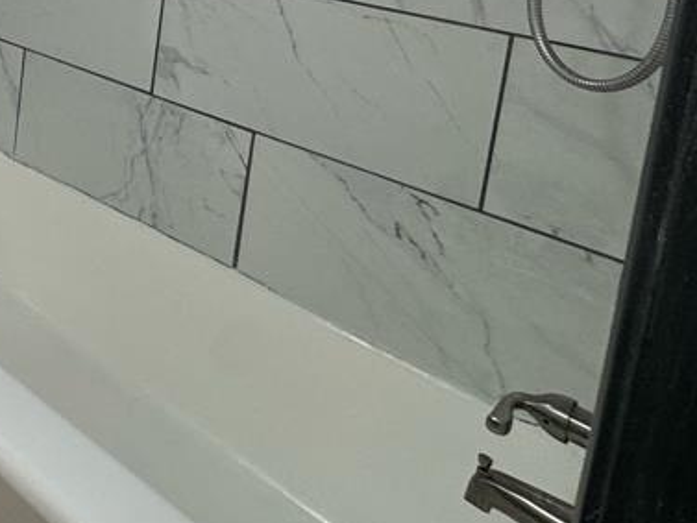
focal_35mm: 38
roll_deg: -3.8
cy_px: -85
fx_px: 765
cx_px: -146
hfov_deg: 37.0
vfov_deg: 32.1
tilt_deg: -7.4
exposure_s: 1/120
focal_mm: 2.22
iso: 125
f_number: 2.2
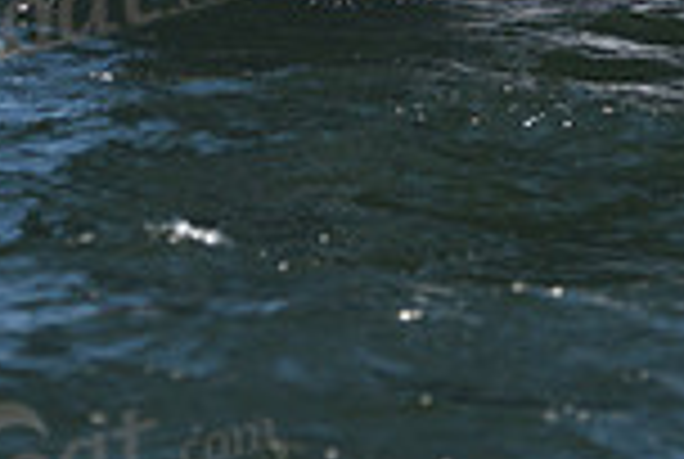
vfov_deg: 4.2
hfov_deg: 6.3
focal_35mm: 324
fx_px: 6168
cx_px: 513
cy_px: -259
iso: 200
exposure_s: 1/1000
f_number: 2.8
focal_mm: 85
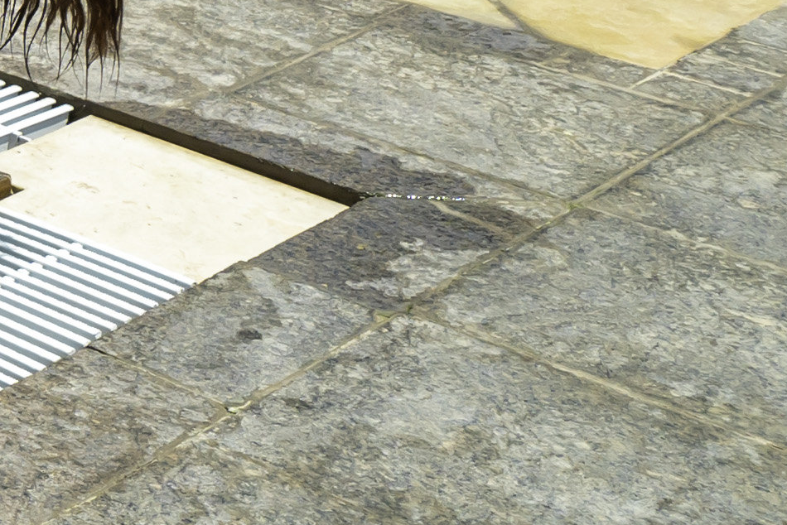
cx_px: -1133
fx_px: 2209
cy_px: -573
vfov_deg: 11.9
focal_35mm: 101
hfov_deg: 13.8
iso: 200
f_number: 8
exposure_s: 1/500
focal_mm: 16
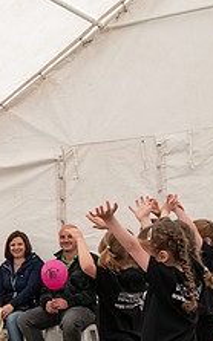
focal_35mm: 85
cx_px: -156
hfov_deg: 13.8
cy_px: 282
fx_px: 791
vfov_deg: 23.9
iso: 1800
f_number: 8
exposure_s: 1/320
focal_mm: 32
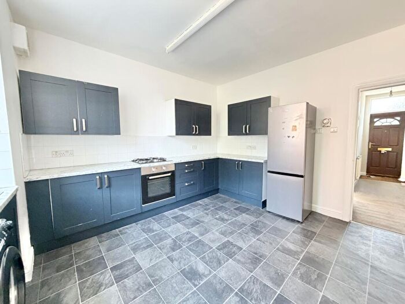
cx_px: 202
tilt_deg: -4.4
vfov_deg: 85.7
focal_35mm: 14
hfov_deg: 102.1
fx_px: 164
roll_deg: +0.2
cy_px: 152
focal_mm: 2.22
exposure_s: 1/60
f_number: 2.2
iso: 500
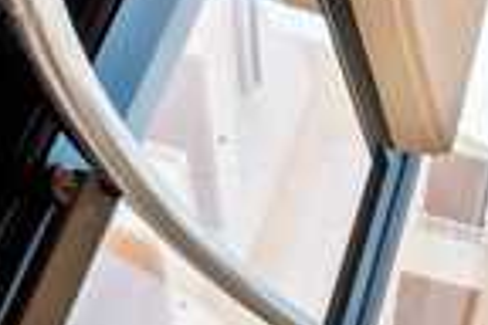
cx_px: 918
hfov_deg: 19.1
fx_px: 1017
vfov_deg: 16.8
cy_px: 460
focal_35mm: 75
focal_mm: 10
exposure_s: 1/110
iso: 800
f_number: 11
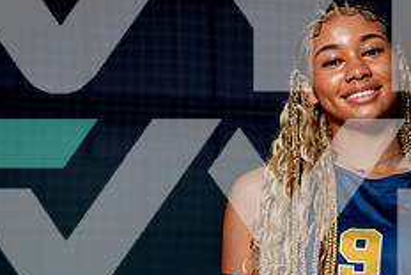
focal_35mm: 146
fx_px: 1668
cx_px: 363
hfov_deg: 13.9
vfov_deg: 9.4
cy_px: 214
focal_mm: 58
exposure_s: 1/200
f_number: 4.5
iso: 250
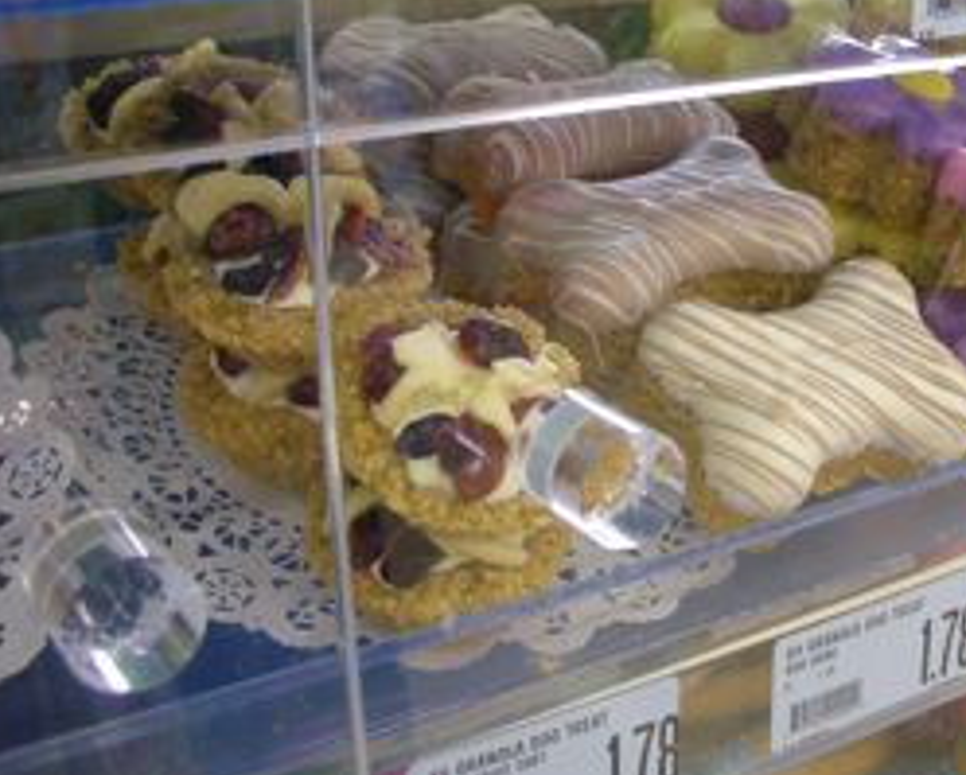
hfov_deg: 33.3
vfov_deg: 27.6
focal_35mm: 55
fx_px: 1574
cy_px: 327
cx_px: 740
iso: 129
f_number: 2.8
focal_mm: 5.8
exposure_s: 1/30
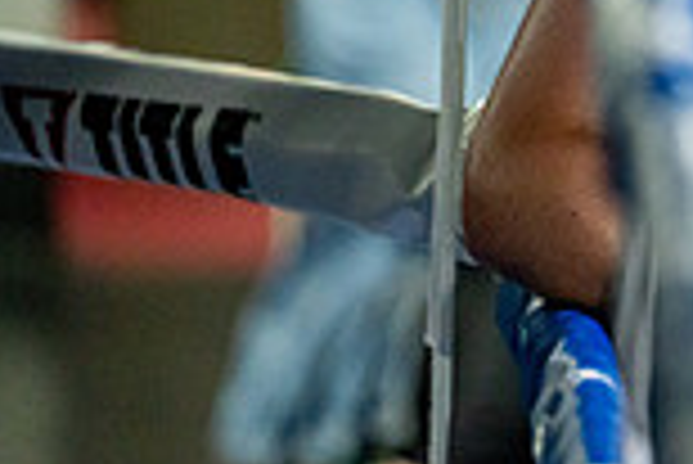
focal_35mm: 566
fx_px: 10906
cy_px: -169
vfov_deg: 2.4
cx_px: 1156
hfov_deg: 3.6
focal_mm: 150
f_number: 2
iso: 4000
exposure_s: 1/800
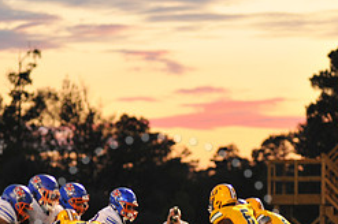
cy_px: 262
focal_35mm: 364
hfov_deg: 5.7
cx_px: 159
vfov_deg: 3.8
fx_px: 3413
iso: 1600
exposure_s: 1/250
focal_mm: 155
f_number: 2.8
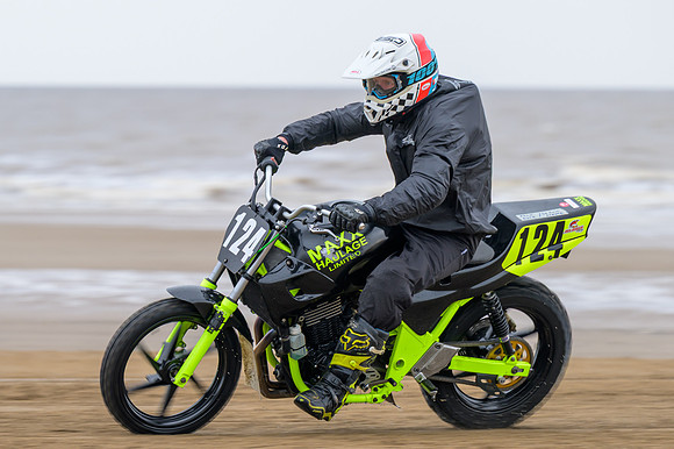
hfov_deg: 7.2
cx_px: 334
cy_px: 251
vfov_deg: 4.8
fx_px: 5339
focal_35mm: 285
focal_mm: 155
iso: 160
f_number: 4
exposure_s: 1/250
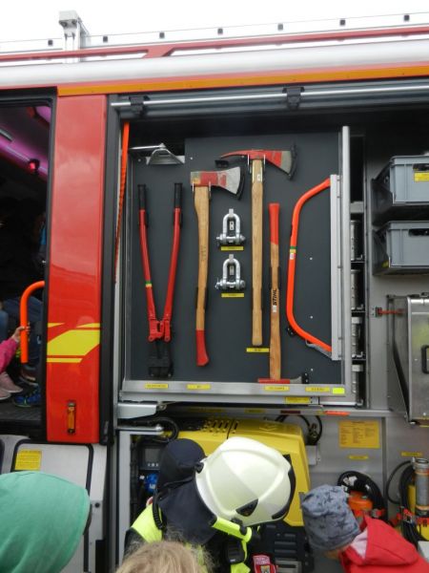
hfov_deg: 48.2
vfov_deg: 61.7
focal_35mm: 29
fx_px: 479
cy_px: 286
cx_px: 214
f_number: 3.6
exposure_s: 1/250
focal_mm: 5.1
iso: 180
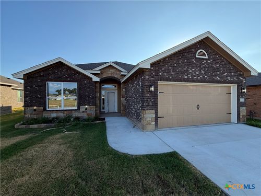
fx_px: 106
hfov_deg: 102.1
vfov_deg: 85.7
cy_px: 98
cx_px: 130
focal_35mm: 14
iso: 40
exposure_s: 1/770
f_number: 2.2
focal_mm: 2.22
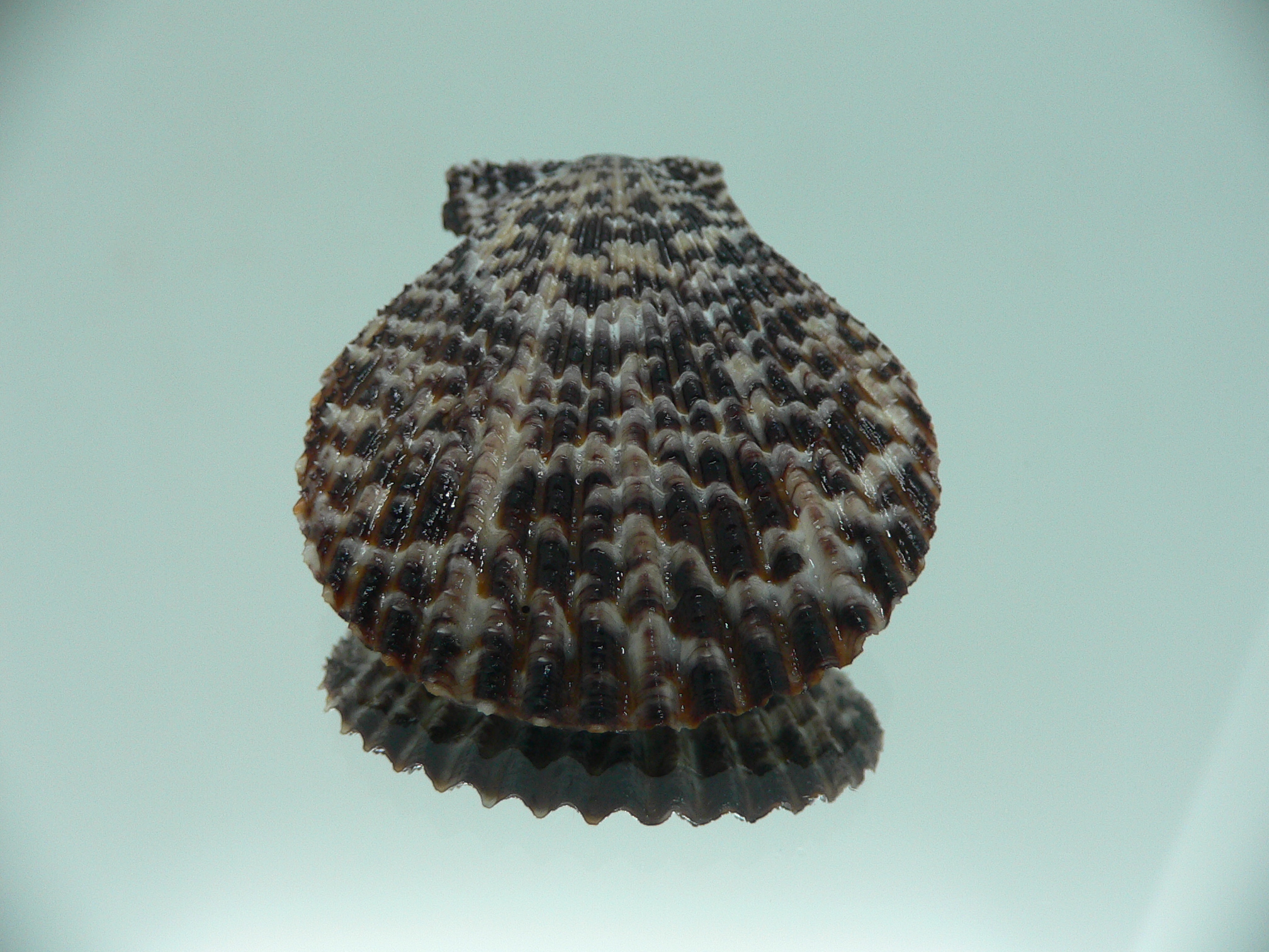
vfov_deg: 40.7
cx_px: 634
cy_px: 476
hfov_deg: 52.6
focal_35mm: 35
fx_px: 1283
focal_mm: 4.6
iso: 100
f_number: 2.8
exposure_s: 1/60
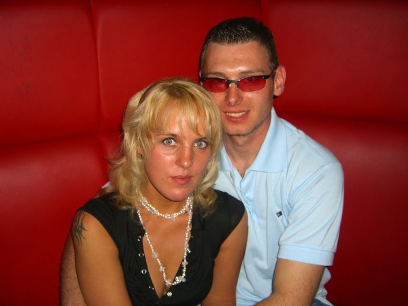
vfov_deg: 37.7
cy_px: 153
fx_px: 448
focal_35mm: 38
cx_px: 204
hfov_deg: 49.0
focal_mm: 7.9
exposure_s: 1/60
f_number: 2.8
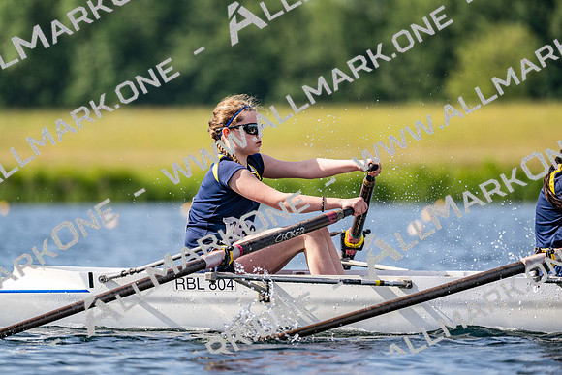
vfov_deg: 3.4
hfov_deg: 5.2
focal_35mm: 400
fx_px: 6246
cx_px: 281
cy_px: 188
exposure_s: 1/2500
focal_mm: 400
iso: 250
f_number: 4.5
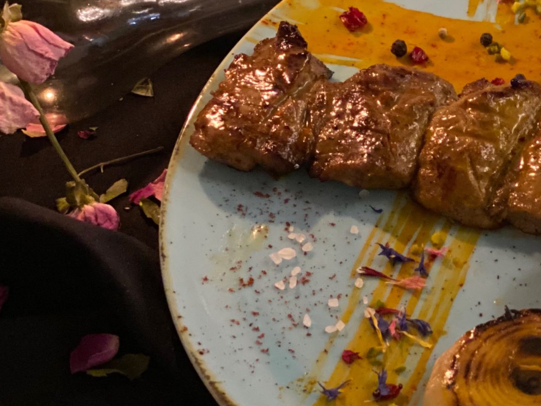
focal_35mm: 125
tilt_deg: -44.6
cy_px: 208
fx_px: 1954
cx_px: 566
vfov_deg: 11.9
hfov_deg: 15.4
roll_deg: +4.9
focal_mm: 6
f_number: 2
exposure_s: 1/14
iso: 640
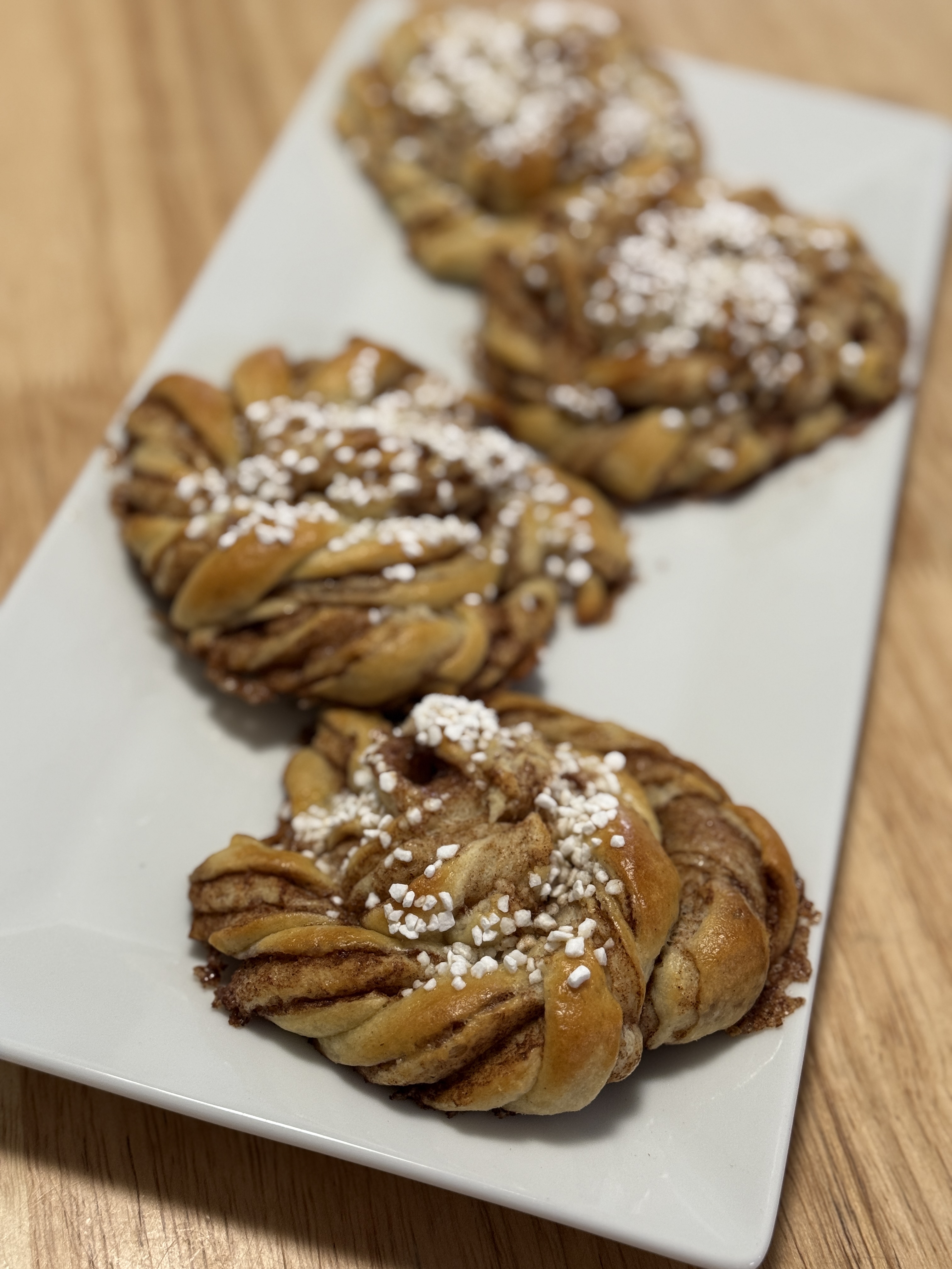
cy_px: 634
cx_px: 476
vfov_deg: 39.7
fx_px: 1760
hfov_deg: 30.3
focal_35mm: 48
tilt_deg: -47.3
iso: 100
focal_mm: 6.76
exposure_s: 1/60
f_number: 1.78
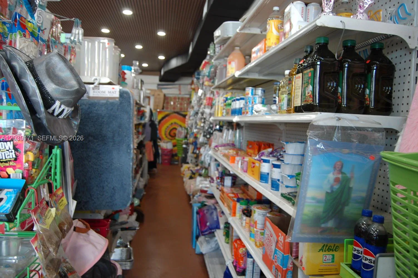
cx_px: 209
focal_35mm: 27
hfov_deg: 67.4
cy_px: 139
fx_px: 313
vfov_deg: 47.8
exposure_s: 1/20
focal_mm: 18
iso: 200
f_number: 3.5
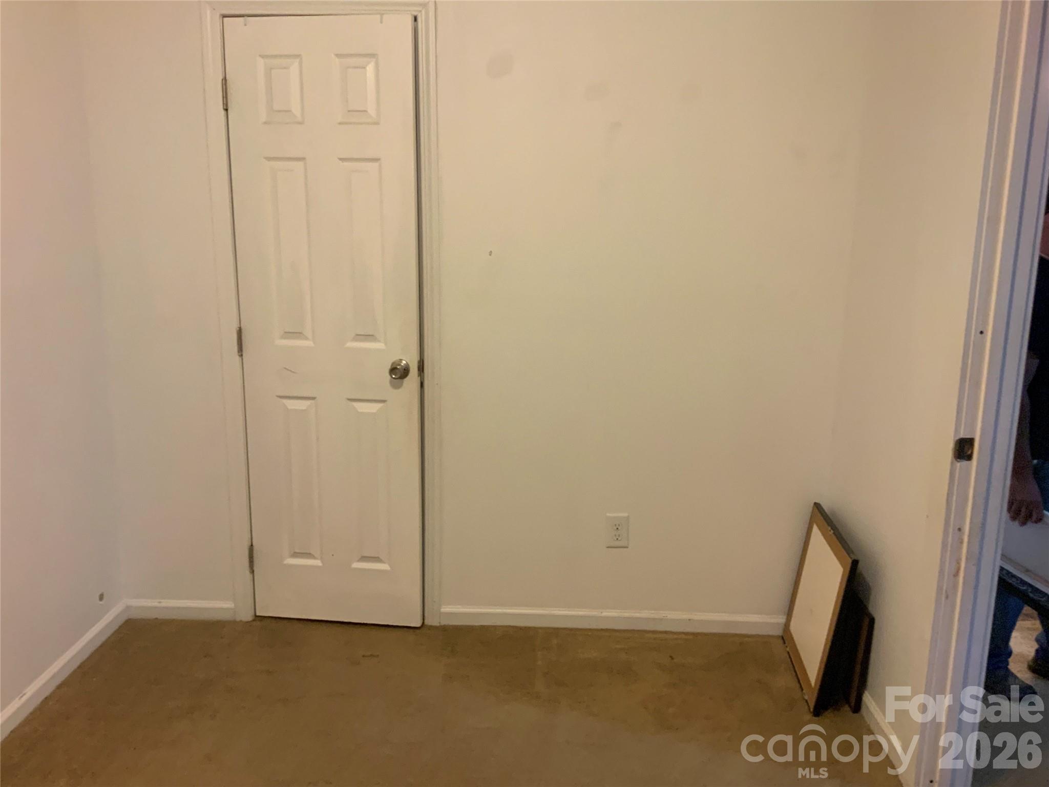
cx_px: 524
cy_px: 394
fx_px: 879
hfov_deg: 61.7
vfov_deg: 48.2
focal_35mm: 29
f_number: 1.8
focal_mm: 3
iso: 160
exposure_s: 1/60
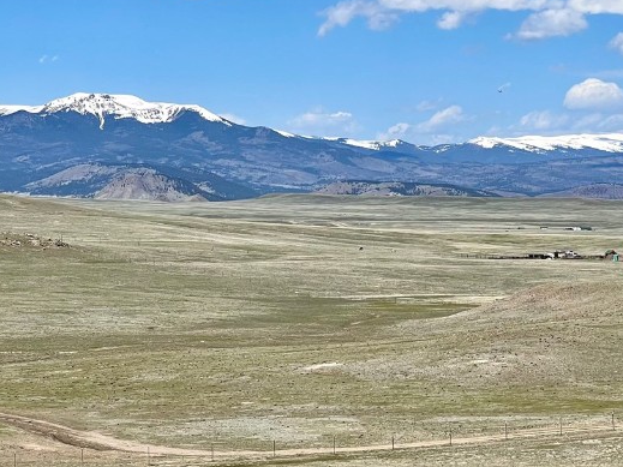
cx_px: 457
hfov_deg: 13.0
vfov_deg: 9.8
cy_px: 181
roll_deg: -0.2
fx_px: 2735
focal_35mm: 152
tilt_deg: -0.4
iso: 32
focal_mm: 9
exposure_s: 1/1292
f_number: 2.8
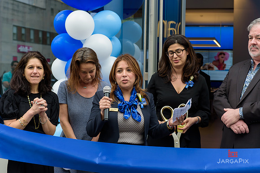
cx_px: 130
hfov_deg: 28.8
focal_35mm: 70
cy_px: 86
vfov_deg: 19.5
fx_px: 506
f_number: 5
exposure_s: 1/250
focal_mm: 70
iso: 200
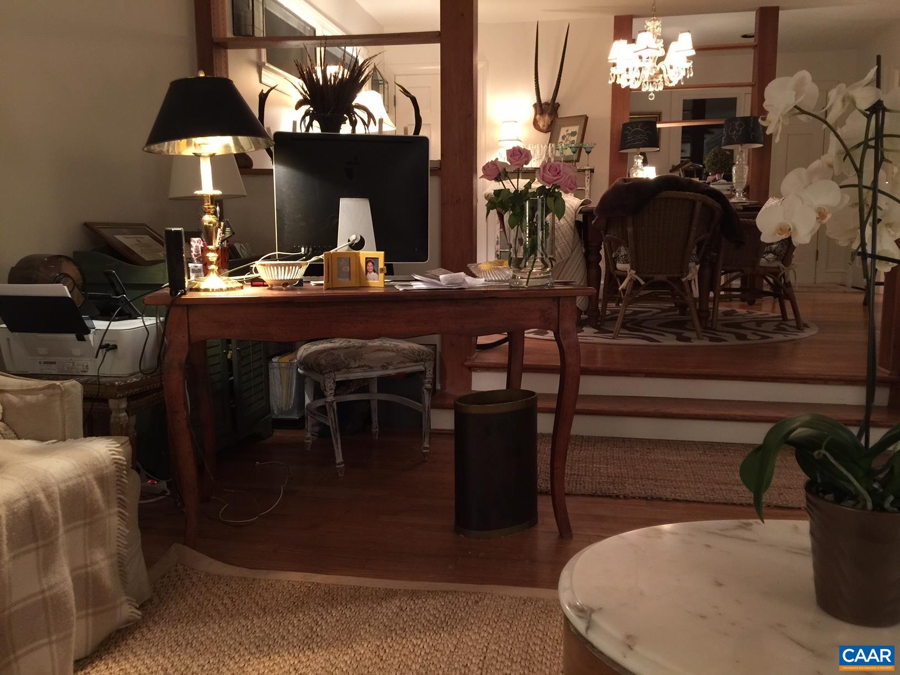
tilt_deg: -7.2
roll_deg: +0.1
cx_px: 450
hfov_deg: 61.7
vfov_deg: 48.2
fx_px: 754
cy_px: 338
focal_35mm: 29
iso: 64
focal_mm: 4.15
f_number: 2.2
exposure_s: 1/4
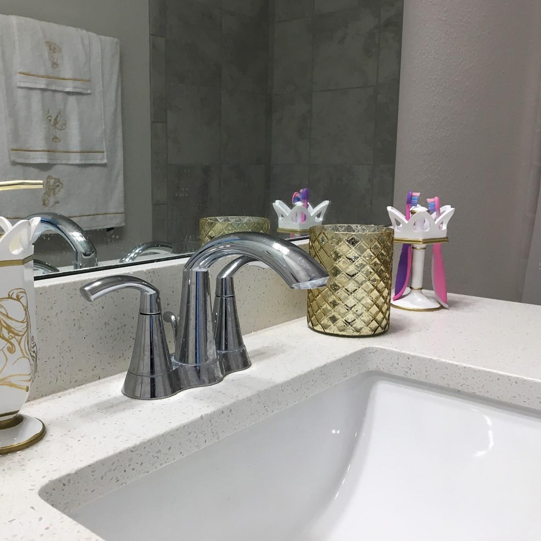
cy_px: 265
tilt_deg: -8.6
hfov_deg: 46.9
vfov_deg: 47.2
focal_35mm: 35
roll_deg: +1.3
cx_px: 213
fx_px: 619
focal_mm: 4.15
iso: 32
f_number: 2.2
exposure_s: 1/30
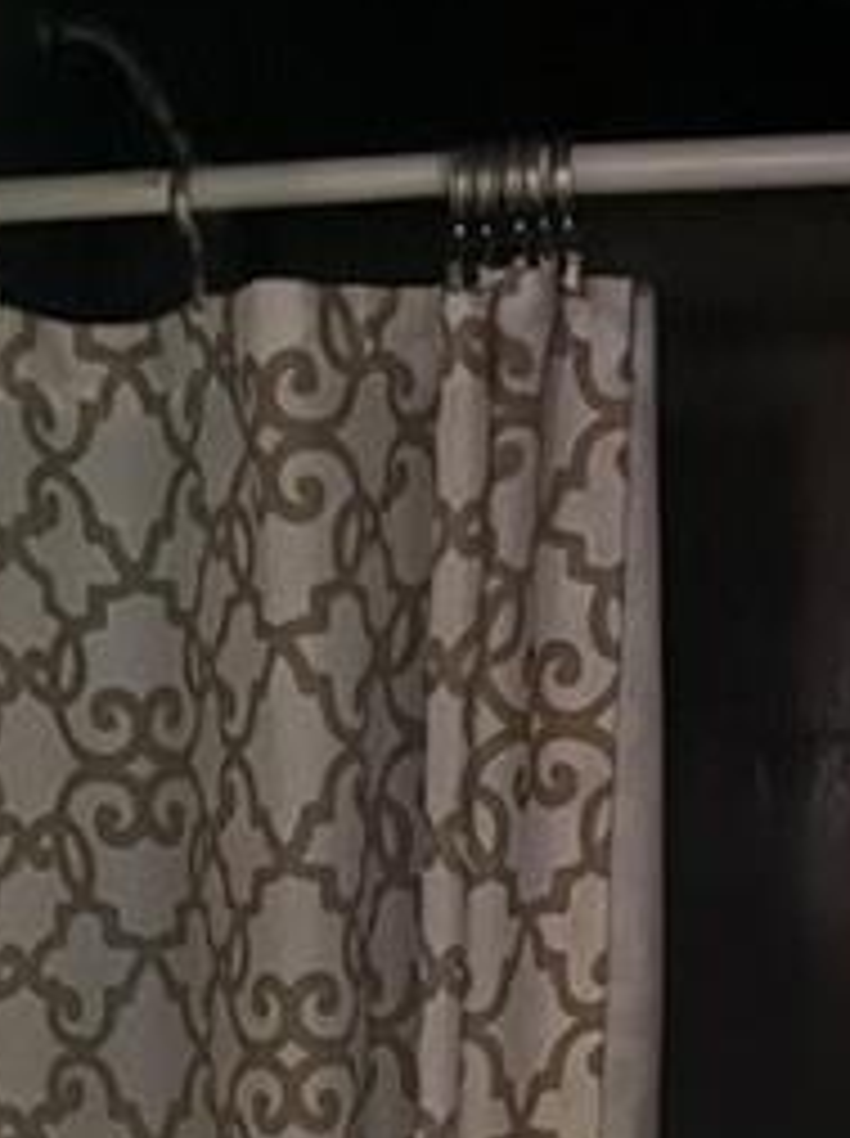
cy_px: 2168
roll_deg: +0.6
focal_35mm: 114
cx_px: 297
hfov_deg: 12.9
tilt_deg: -17.8
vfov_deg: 14.7
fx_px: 3742
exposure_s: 1/17
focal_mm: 6.76
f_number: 1.78
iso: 1250
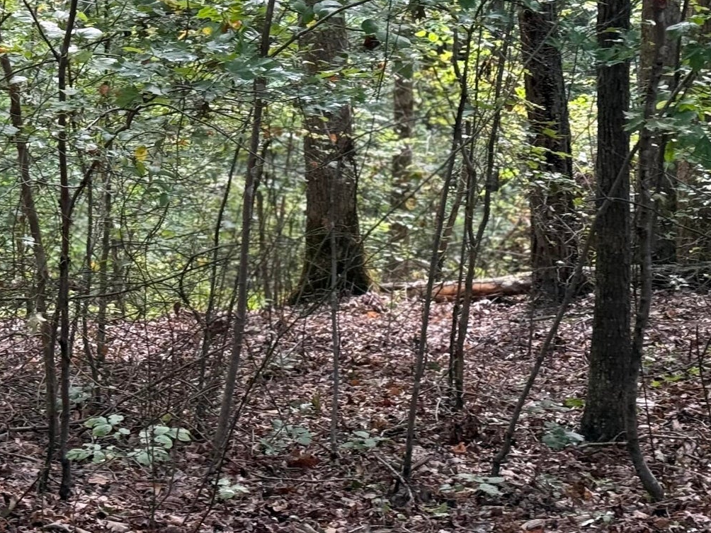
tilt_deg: -11.5
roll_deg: +2.1
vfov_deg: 14.4
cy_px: 77
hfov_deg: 19.1
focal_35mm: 102
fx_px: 2095
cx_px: 180
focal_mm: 6.76
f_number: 1.78
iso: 80
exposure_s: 1/121
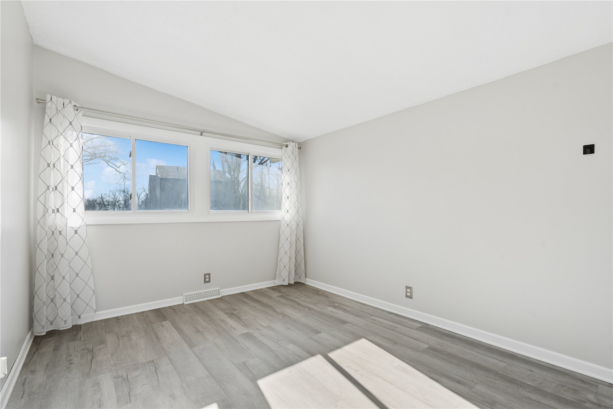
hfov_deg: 96.7
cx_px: 306
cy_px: 204
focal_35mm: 16
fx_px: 272
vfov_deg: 73.7
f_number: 8
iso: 400
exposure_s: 1/200
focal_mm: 16
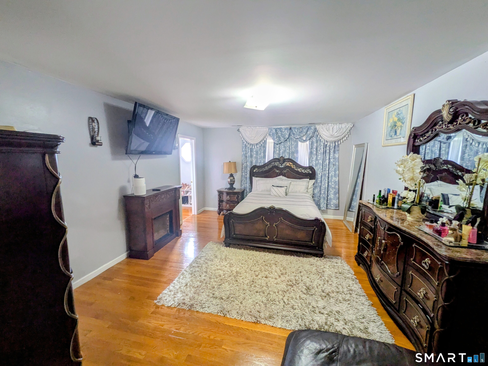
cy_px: 183
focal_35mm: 14
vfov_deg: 85.7
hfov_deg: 102.1
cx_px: 244
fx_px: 197
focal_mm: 1.83
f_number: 2.2
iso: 107
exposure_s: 1/24
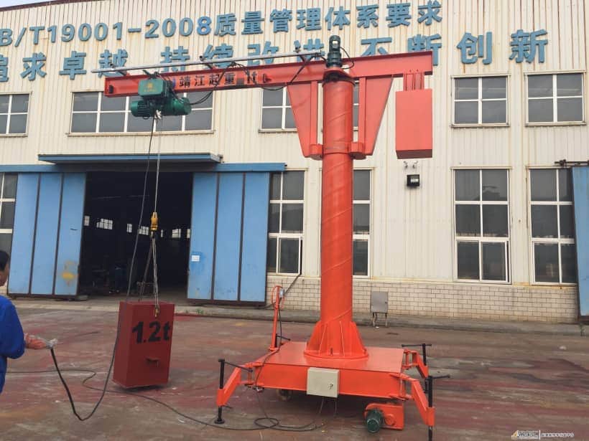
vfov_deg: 48.2
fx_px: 493
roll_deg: -2.8
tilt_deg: +7.2
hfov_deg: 61.7
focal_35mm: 29
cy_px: 220
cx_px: 294
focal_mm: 4.15
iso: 32
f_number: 2.2
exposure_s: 1/1130
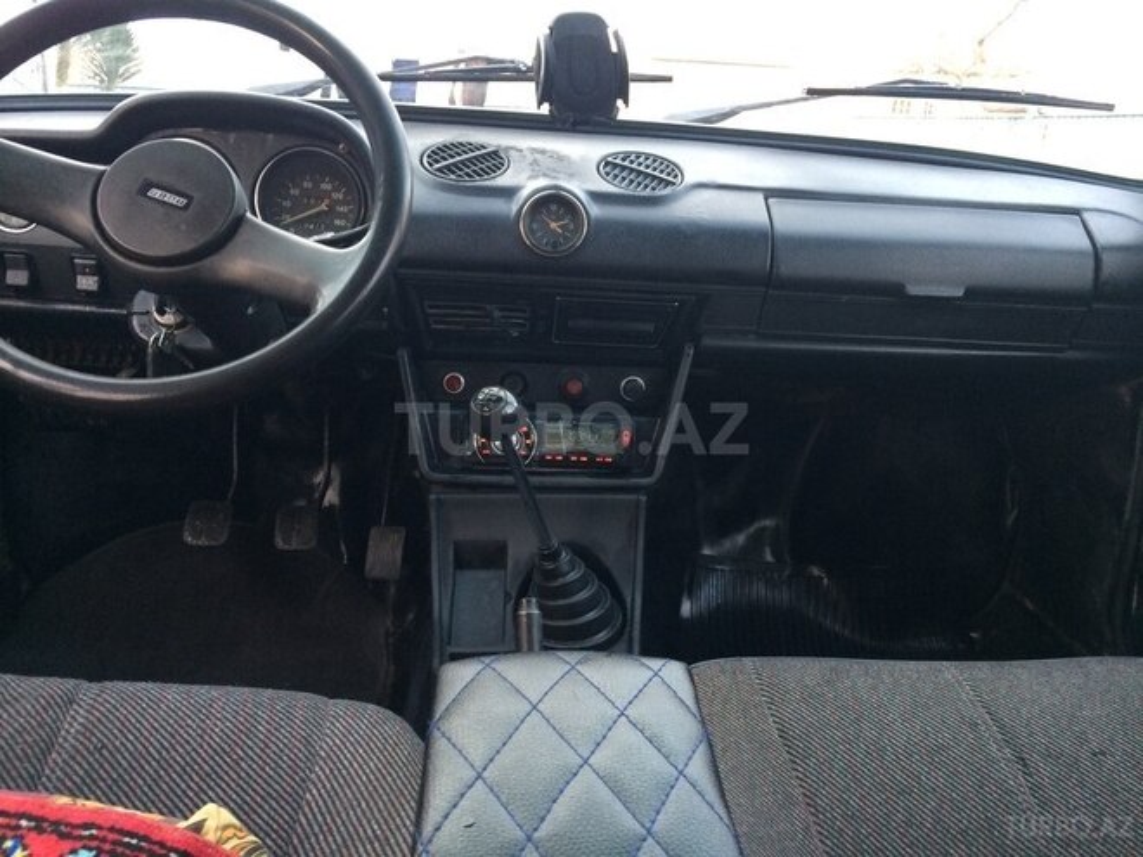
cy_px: 428
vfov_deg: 48.2
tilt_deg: -17.3
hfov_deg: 61.7
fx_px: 958
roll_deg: -1.9
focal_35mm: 29
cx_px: 572
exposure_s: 1/33
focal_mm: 4.15
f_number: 2.2
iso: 125
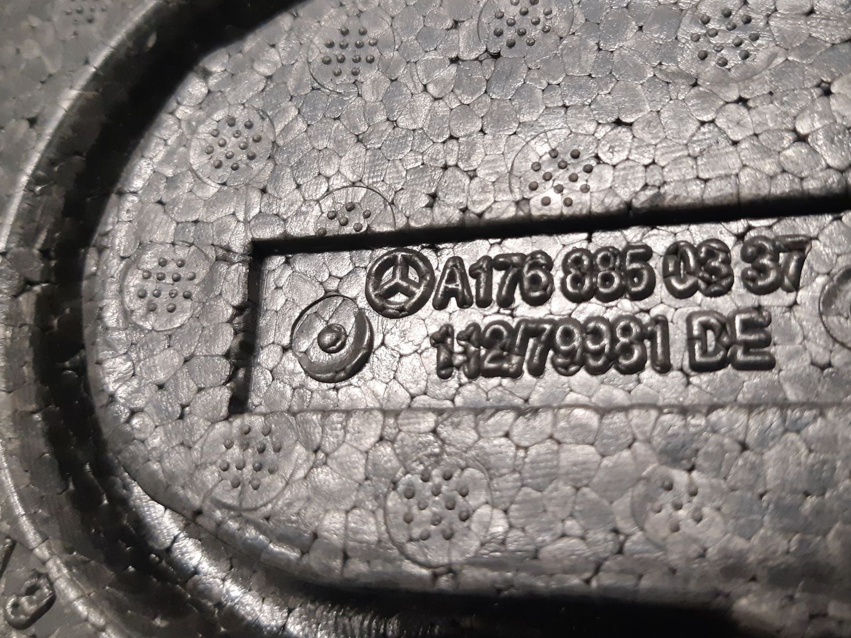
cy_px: 281
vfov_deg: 41.7
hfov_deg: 53.8
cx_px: 473
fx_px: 836
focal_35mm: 34
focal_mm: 3.93
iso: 250
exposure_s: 1/50
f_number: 1.7
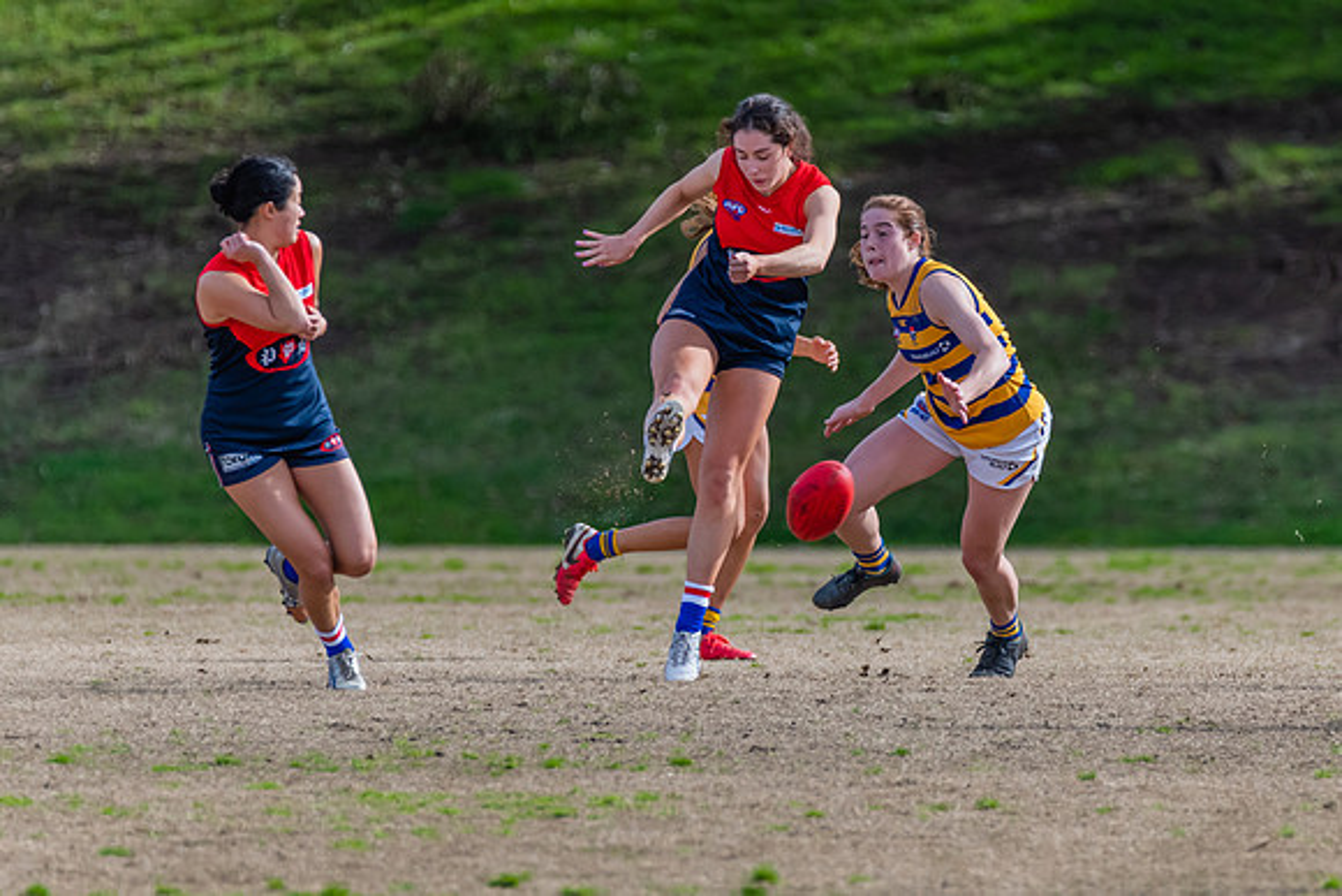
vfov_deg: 1.7
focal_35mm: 815
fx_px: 30405
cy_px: 481
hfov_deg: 2.5
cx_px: 779
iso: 800
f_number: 6.3
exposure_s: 1/1600
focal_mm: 500
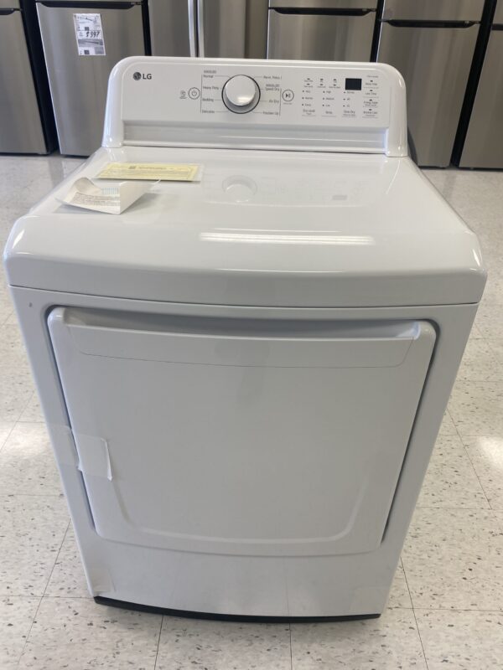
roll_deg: -2.1
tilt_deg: -33.8
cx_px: 252
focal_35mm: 26
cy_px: 335
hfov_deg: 53.1
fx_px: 504
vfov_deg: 67.3
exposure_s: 1/65
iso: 32
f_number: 1.8
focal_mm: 4.25
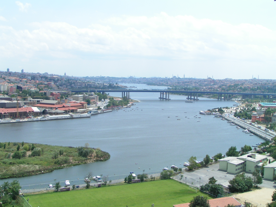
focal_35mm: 47
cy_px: 104
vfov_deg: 30.9
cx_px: 138
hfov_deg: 40.4
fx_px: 375
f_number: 5.6
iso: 50
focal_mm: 7.3
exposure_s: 1/400
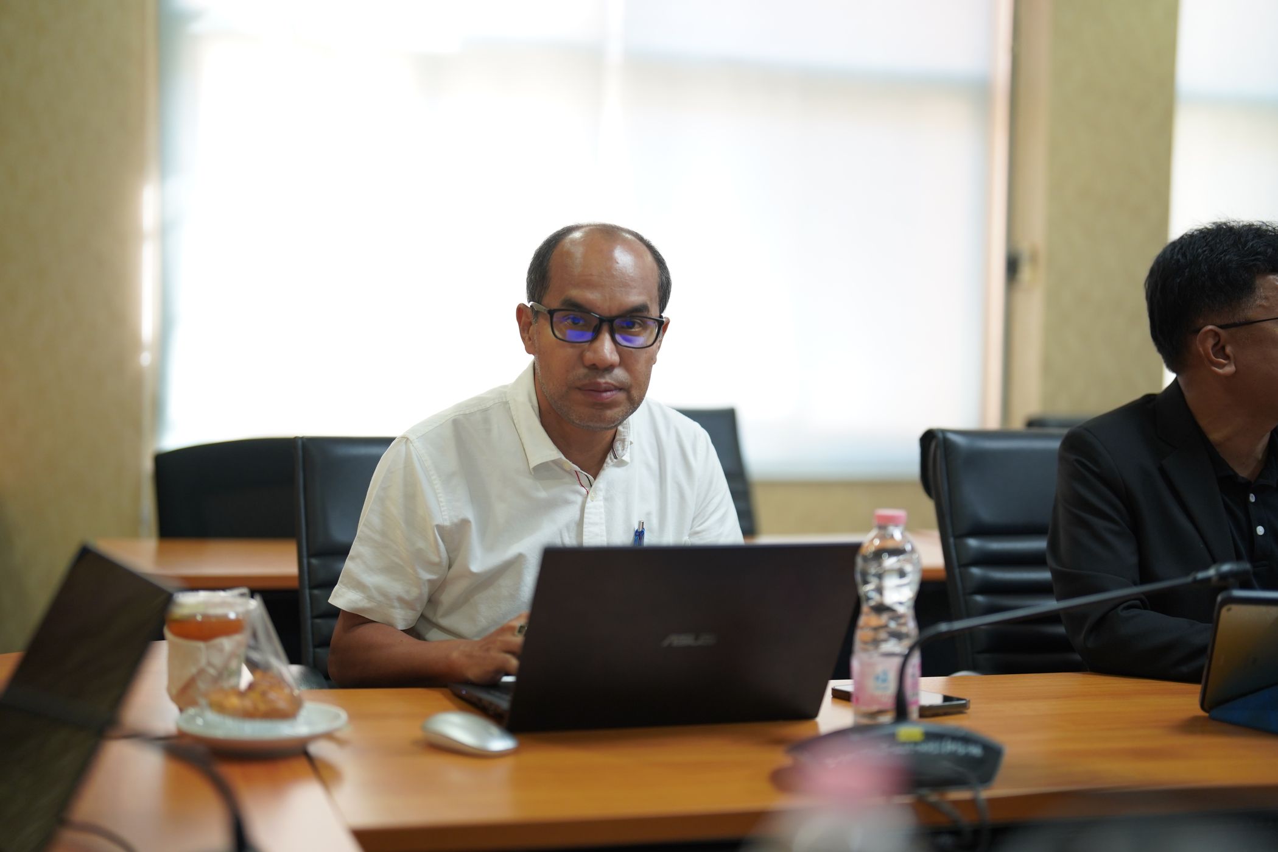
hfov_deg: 39.6
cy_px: 426
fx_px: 1775
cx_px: 639
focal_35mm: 50
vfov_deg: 27.0
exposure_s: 1/500
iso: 800
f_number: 1.2
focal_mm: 50
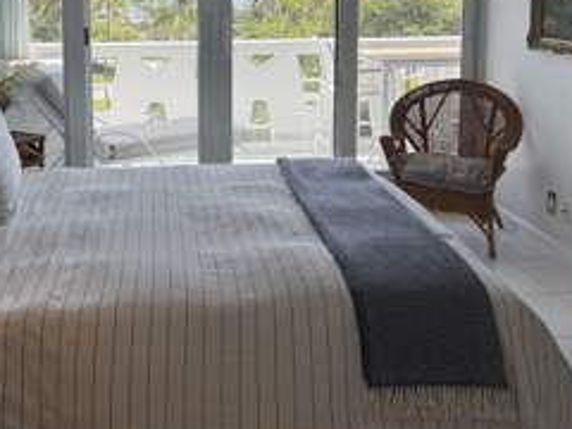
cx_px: 217
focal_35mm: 48
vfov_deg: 29.1
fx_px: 793
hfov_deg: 39.4
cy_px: 49
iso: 100
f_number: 1.78
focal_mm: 6.76
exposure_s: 1/643
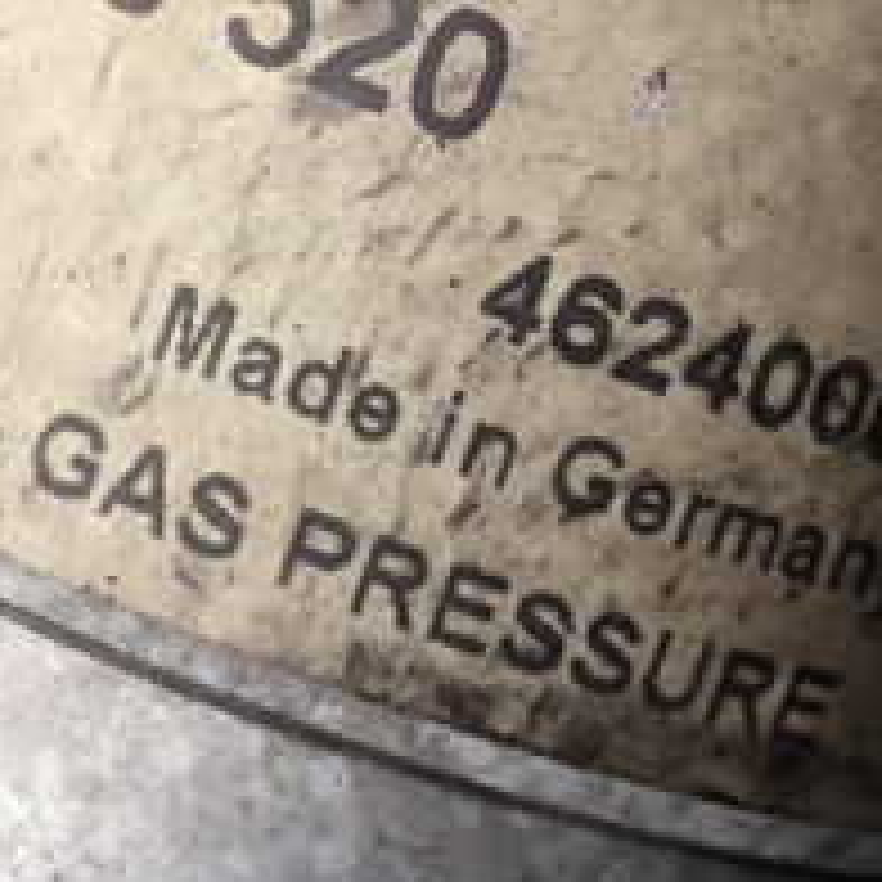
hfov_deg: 9.7
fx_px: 5218
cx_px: 468
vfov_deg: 9.6
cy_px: 76
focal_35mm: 181
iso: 100
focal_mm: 11.88
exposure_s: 1/500
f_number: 5
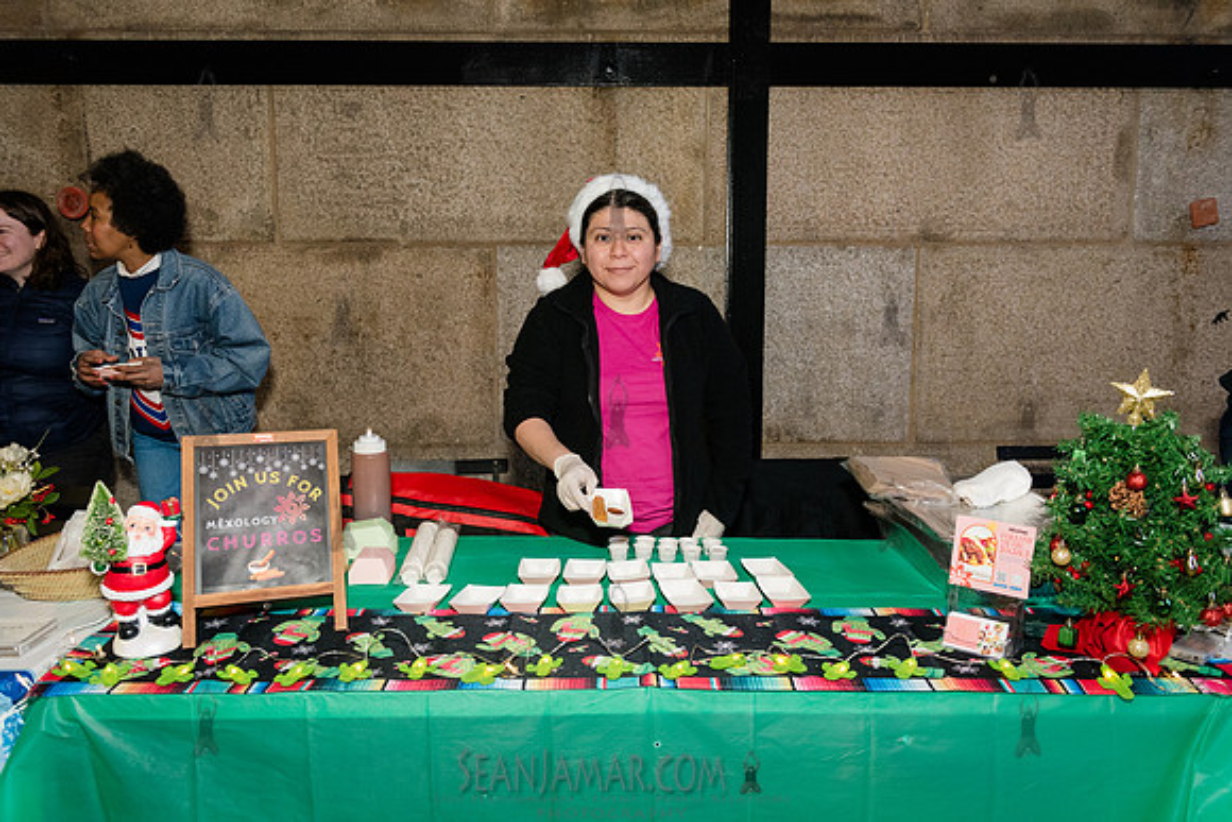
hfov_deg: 65.1
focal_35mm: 28
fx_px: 964
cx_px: 616
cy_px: 411
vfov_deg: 46.2
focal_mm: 28
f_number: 3.5
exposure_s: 1/160
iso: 4000
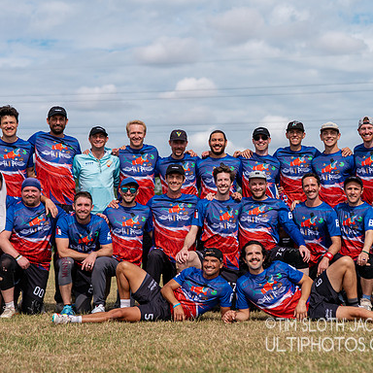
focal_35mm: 98
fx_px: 1195
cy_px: 173
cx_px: 195
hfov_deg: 17.7
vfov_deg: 17.7
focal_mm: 71
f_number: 2.8
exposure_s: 1/3200
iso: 200
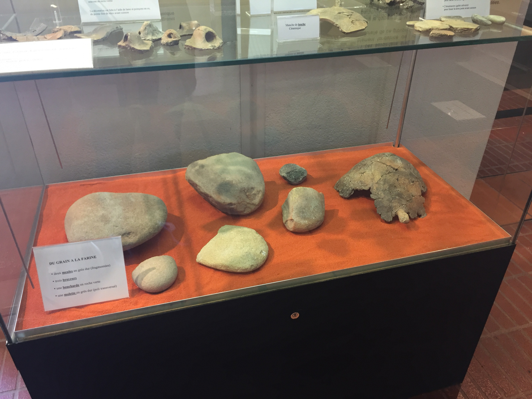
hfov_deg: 61.7
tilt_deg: -33.2
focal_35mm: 29
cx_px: 266
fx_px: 446
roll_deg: -0.2
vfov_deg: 48.2
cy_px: 200
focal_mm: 4.15
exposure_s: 1/33
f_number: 2.2
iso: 125
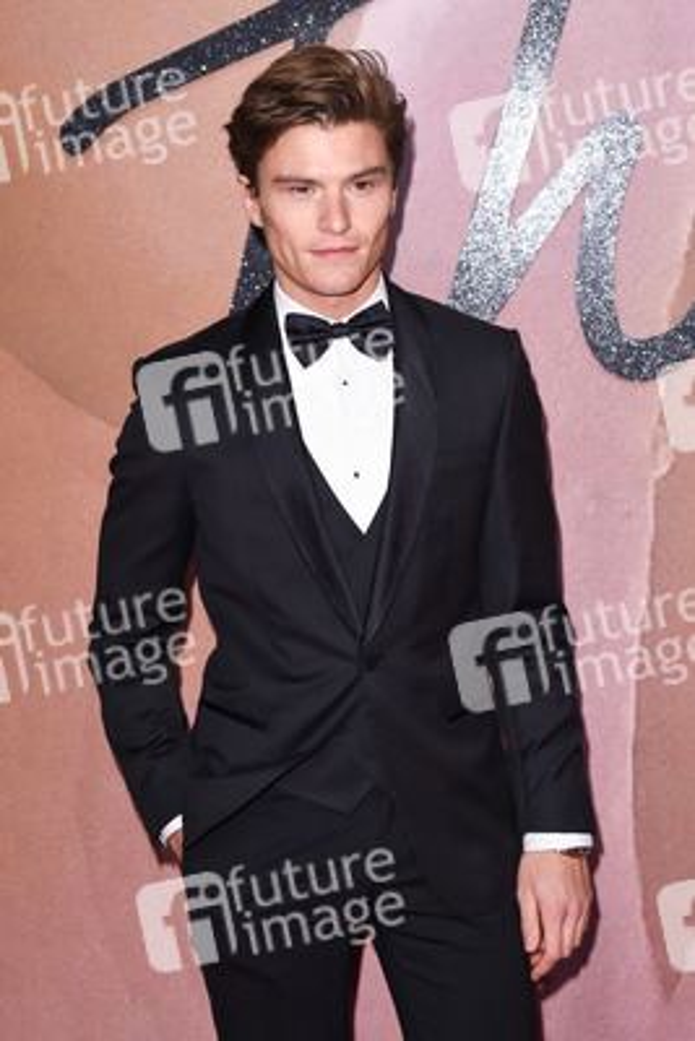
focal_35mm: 85
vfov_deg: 23.9
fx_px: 2459
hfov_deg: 16.1
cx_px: 348
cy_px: 520
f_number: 5.6
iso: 640
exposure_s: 1/250
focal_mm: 85
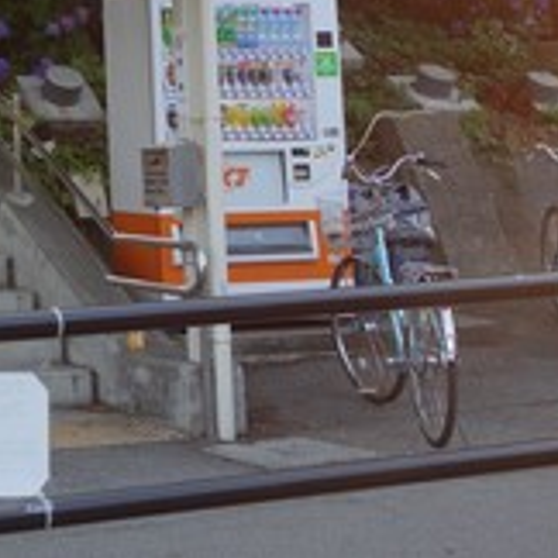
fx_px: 1714
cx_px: -148
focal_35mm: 94
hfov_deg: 17.4
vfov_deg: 17.3
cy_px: -174
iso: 125
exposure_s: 1/100
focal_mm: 10.4
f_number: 3.5
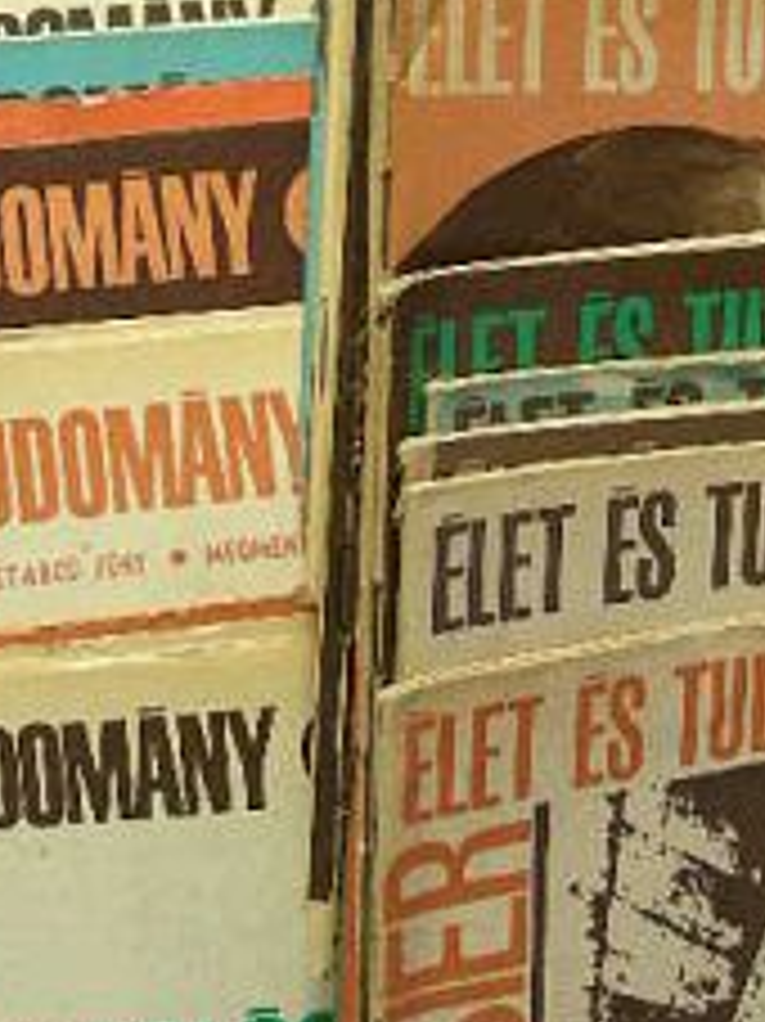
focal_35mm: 96
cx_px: 410
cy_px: 488
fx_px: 2831
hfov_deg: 15.4
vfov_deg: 20.4
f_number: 3.5
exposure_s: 1/30.1
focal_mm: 8
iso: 132
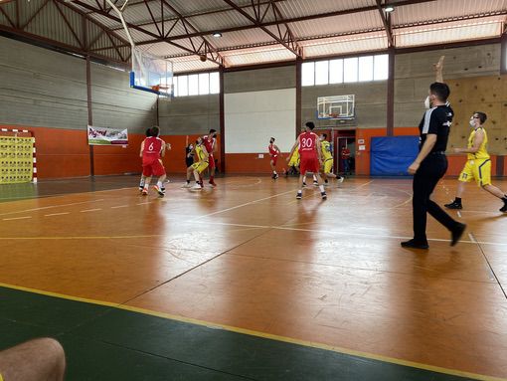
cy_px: 190
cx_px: 254
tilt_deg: -4.6
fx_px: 381
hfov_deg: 67.3
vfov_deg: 53.1
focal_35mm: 26
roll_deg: -0.8
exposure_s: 1/100
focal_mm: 4.25
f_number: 1.8
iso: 64
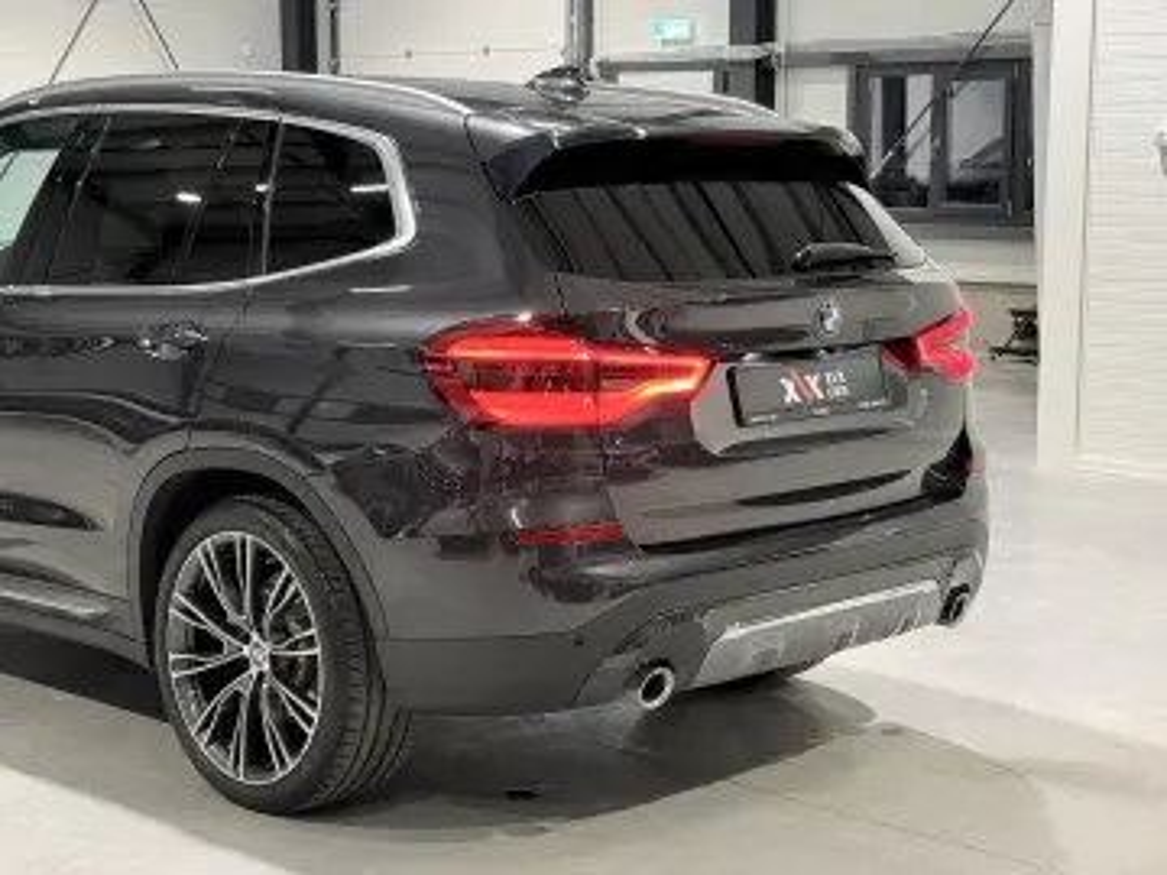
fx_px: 1618
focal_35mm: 48
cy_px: 438
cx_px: 584
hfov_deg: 39.7
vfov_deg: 30.3
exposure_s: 1/50
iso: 160
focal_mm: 6.76
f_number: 1.78
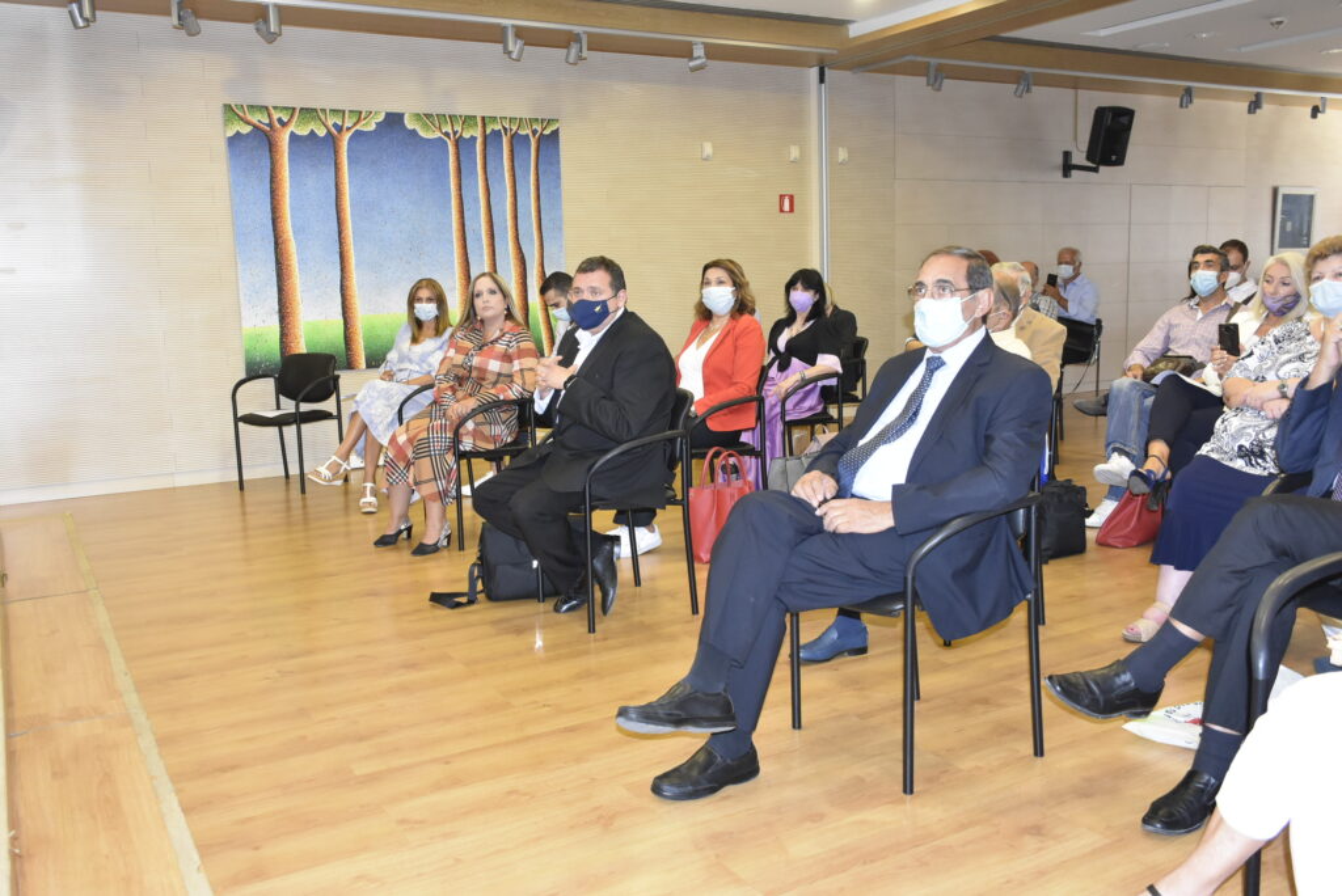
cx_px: 671
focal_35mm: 30
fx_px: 1119
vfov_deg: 43.7
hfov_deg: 61.9
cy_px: 448
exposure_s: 1/60
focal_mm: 20
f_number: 5.6
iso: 1600
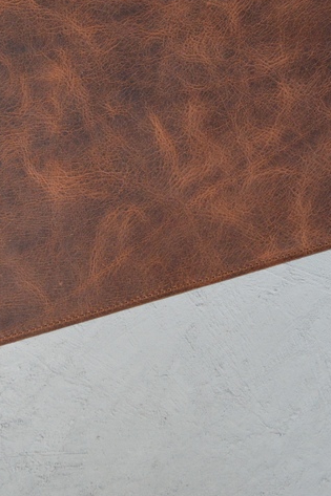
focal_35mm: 82
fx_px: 1134
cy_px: 56
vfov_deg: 24.1
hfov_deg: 16.6
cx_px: 158
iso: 1600
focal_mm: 23
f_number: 4
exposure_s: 1/200
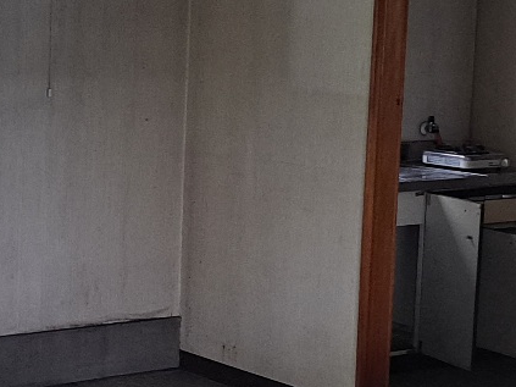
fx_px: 1565
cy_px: 202
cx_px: 18
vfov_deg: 14.1
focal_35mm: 105
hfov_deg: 18.3
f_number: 1.8
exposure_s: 1/50
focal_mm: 5.23
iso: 250
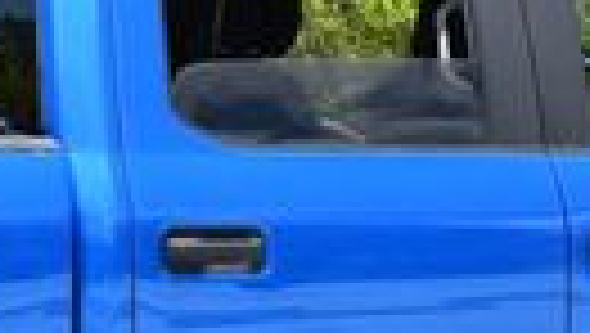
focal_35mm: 246
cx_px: 149
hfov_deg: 8.7
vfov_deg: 5.0
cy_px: 122
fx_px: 3852
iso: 200
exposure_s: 1/250
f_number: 8
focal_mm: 24
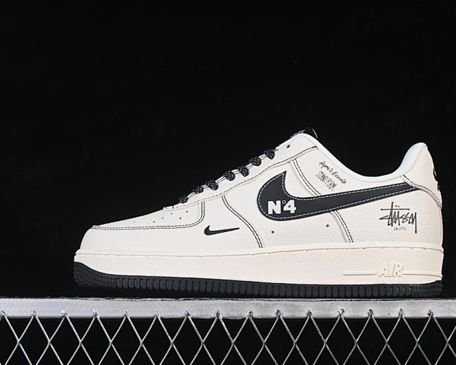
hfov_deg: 22.5
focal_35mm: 85
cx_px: 258
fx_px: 1147
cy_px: 182
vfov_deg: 18.1
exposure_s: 1/80
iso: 160
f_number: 8
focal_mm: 50
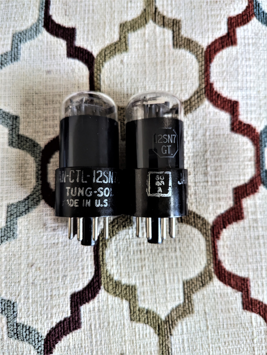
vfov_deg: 71.5
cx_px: 134
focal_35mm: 24
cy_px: 178
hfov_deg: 56.9
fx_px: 246
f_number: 1.85
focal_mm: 6.81
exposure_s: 1/50.4
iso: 1503
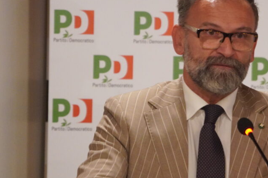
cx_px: 209
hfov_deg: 4.4
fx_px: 3459
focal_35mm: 465
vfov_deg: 3.0
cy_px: 95
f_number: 4
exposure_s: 1/160
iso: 6400
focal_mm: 191
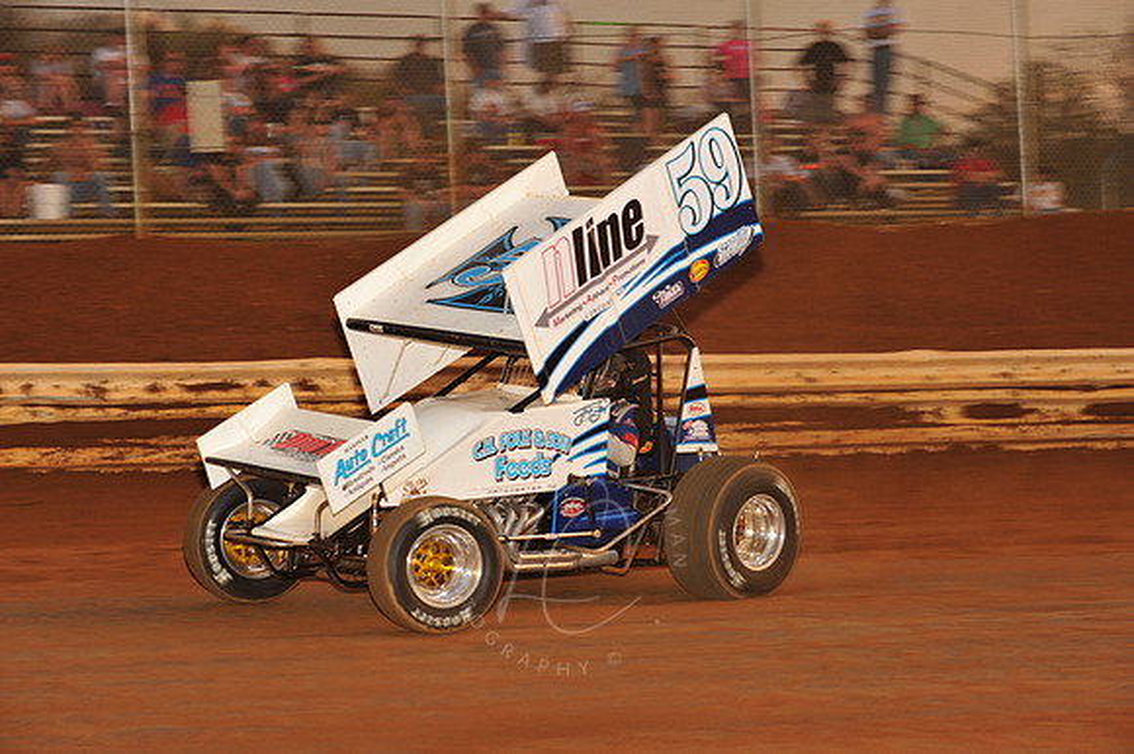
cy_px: 377
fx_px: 3305
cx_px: 567
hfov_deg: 19.5
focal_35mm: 105
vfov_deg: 13.0
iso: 640
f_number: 7.1
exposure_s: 1/250
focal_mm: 105
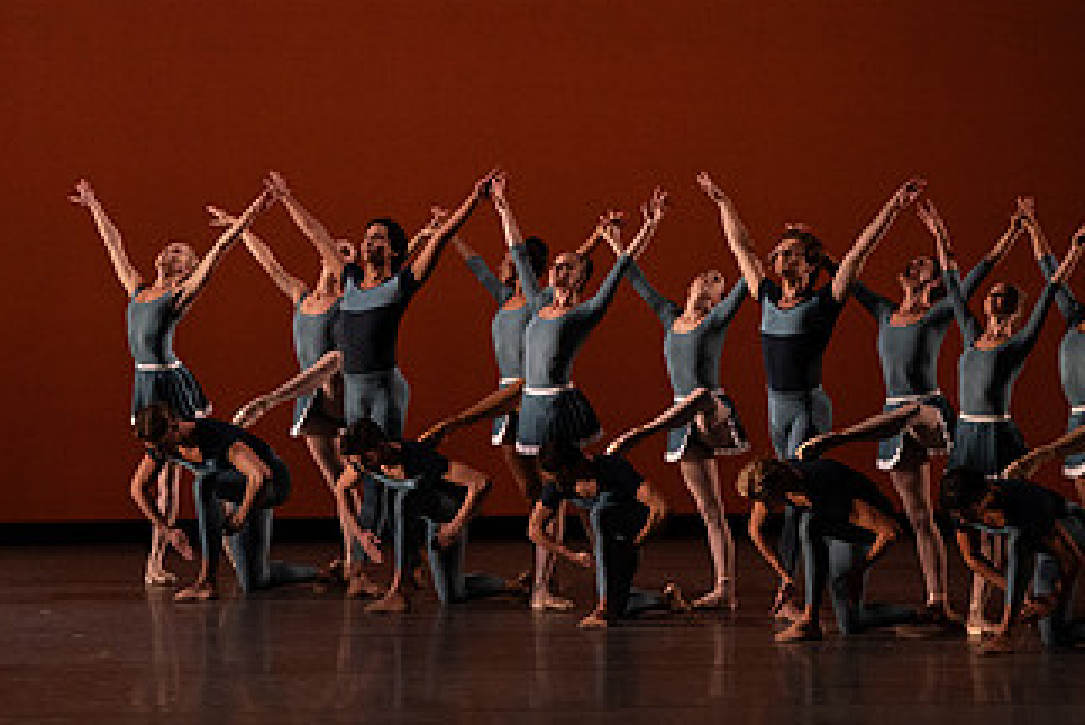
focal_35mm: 295
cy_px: 228
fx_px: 8895
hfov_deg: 7.0
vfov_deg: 4.7
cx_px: 505
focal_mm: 164
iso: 5000
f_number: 9
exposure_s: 1/400
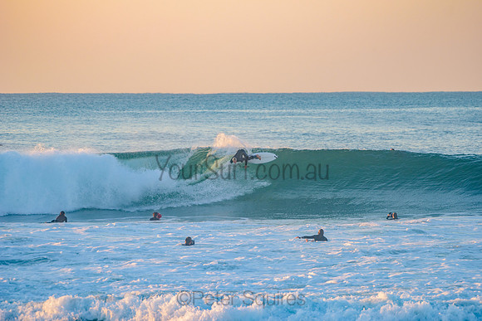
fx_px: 3750
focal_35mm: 280
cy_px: 160
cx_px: 241
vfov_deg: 4.9
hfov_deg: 7.4
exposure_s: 1/400
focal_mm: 280
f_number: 5.6
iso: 220
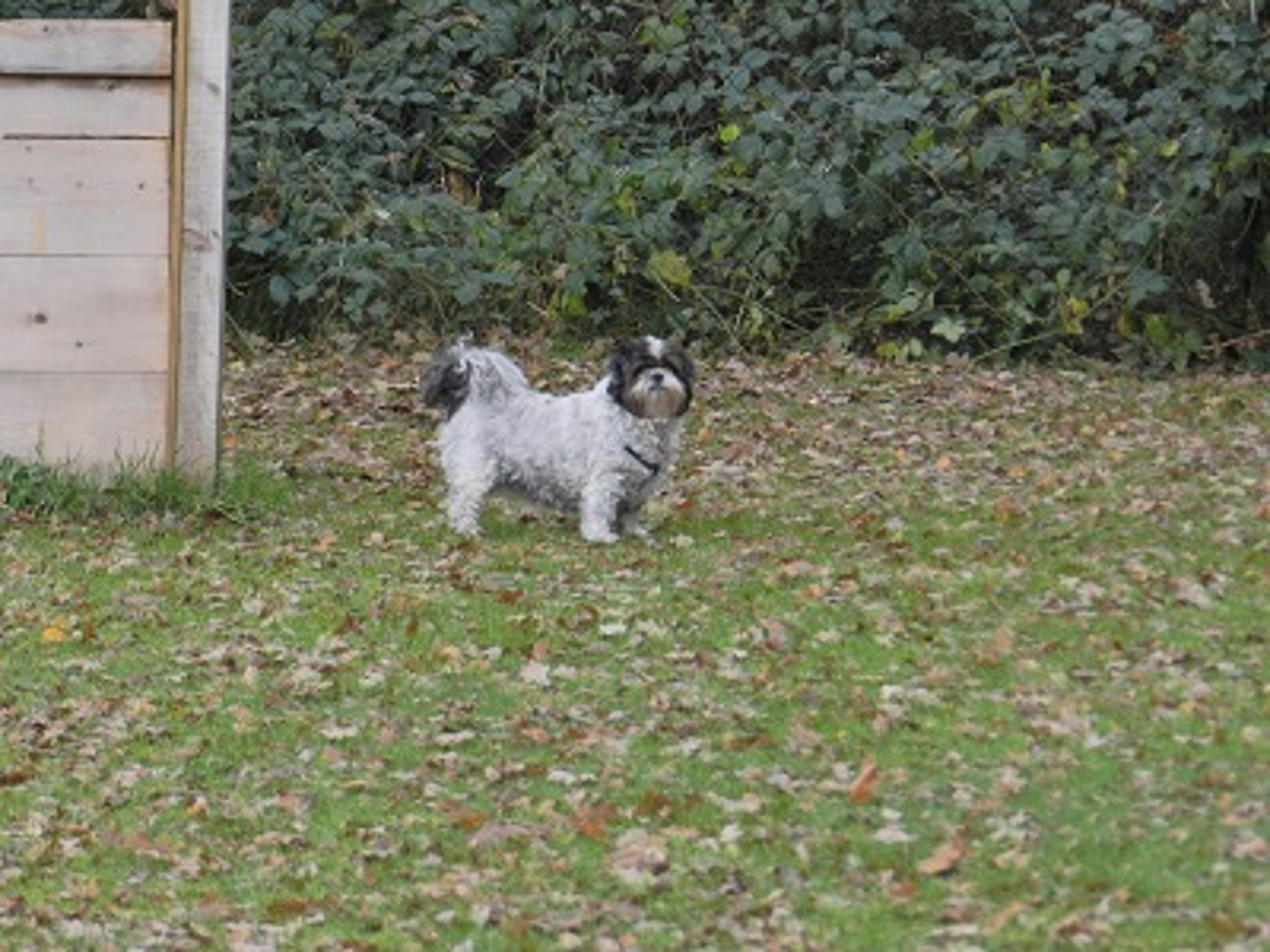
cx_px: 635
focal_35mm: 239
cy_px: 476
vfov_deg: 6.2
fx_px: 8768
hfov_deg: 8.3
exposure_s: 1/100
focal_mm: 42.4
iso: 200
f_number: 5.1
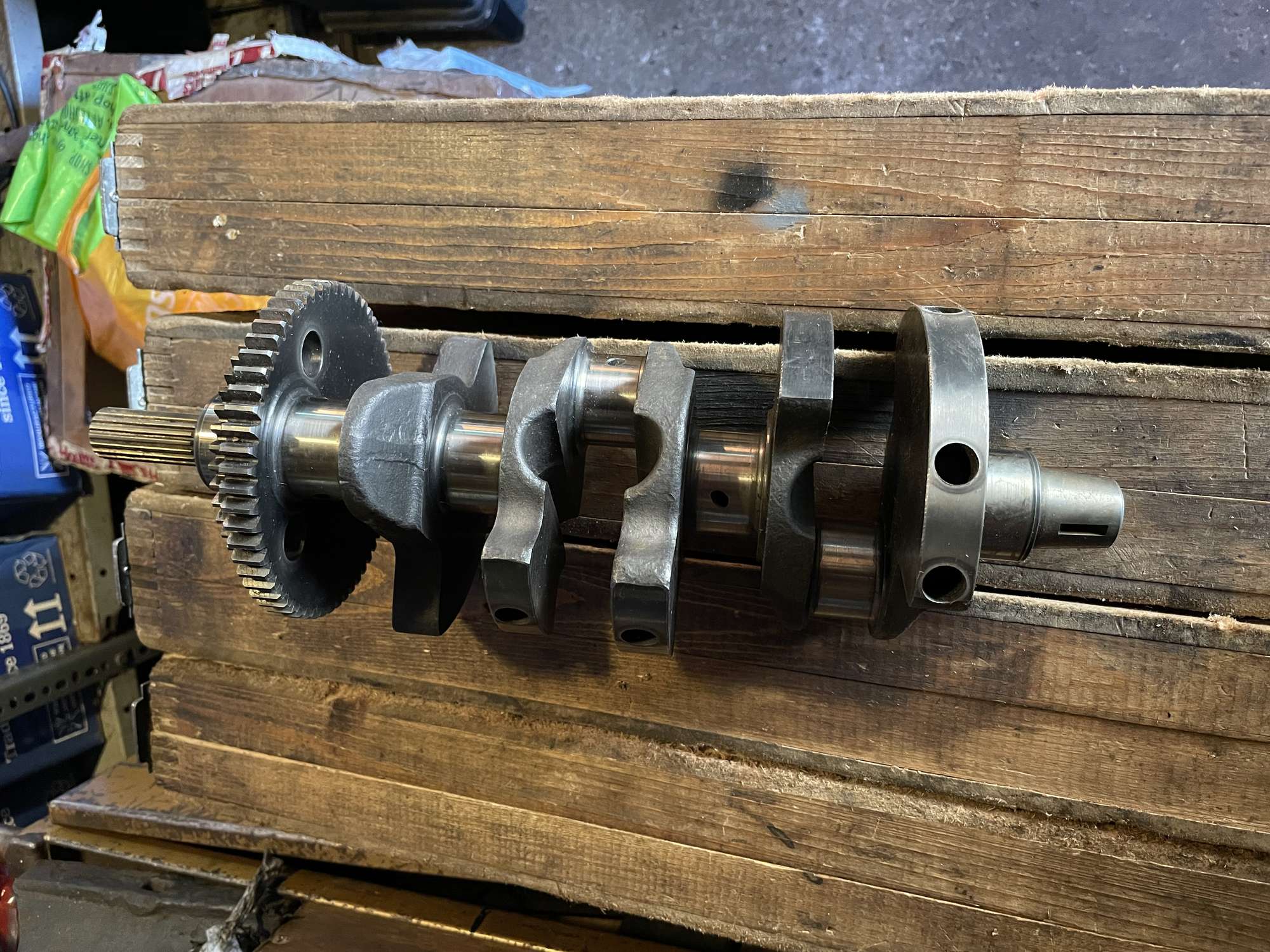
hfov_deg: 67.3
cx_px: 635
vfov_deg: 53.1
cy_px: 476
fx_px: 954
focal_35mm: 26
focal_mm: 4.2
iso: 640
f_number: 1.6
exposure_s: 1/25
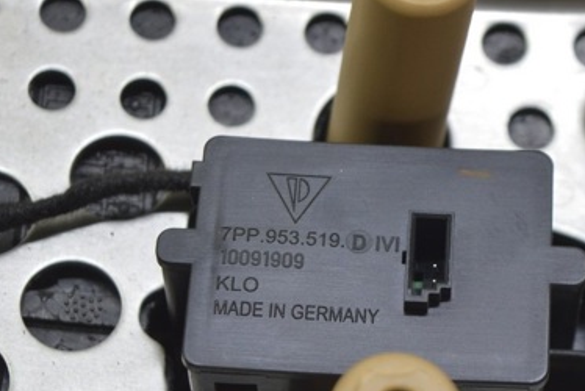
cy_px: 229
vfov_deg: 9.8
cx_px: 339
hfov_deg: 14.5
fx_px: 2291
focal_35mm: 141
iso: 400
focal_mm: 55
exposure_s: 1/20
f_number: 5.6
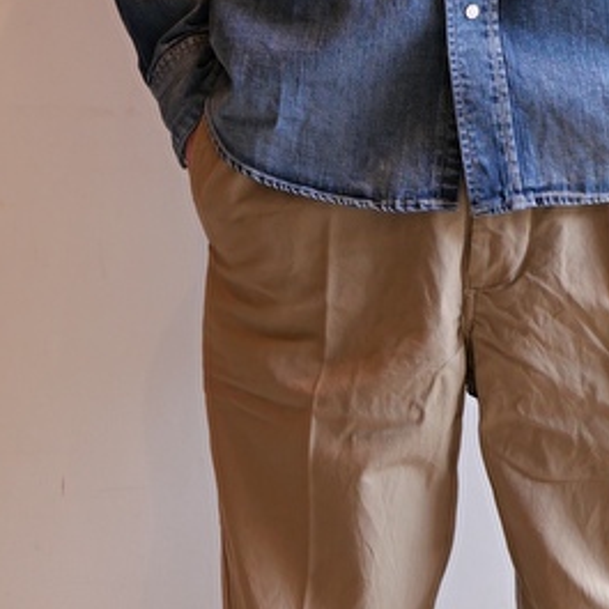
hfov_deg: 10.5
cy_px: -17
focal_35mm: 167
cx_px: 444
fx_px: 3324
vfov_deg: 10.4
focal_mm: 34
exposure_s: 1/125
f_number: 2.8
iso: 640
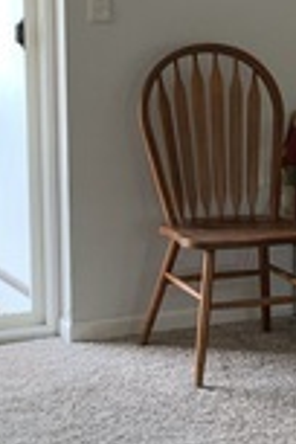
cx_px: 202
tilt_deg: -13.7
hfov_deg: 11.6
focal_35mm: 118
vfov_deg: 17.3
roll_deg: -0.2
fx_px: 1455
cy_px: 302
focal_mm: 4.25
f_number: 1.8
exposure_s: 1/60
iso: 100
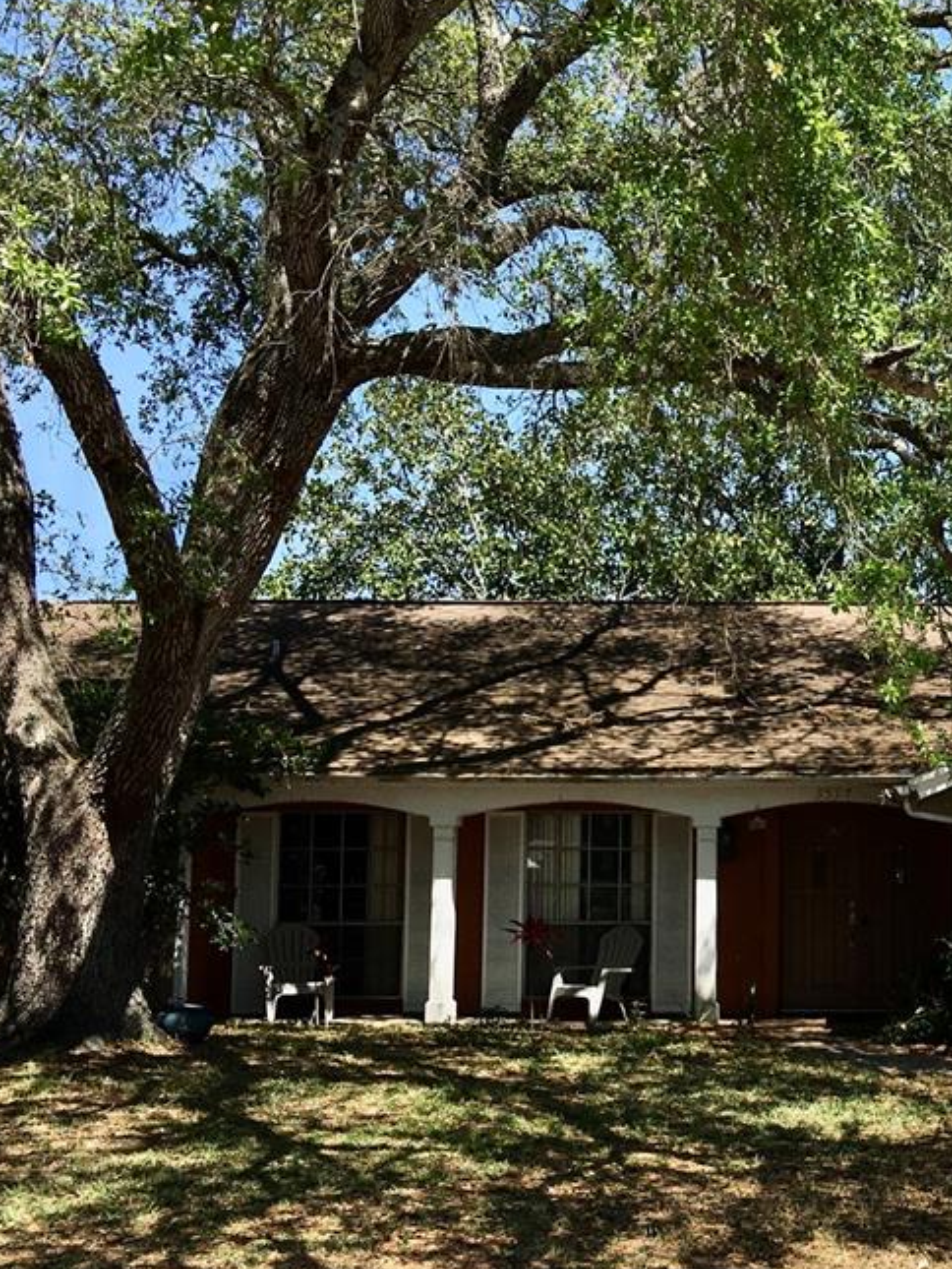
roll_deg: +0.8
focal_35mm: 46
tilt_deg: +7.8
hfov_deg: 30.7
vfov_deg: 41.2
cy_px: 662
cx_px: 773
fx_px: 1686
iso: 25
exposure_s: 1/1350
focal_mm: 4.15
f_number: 2.2
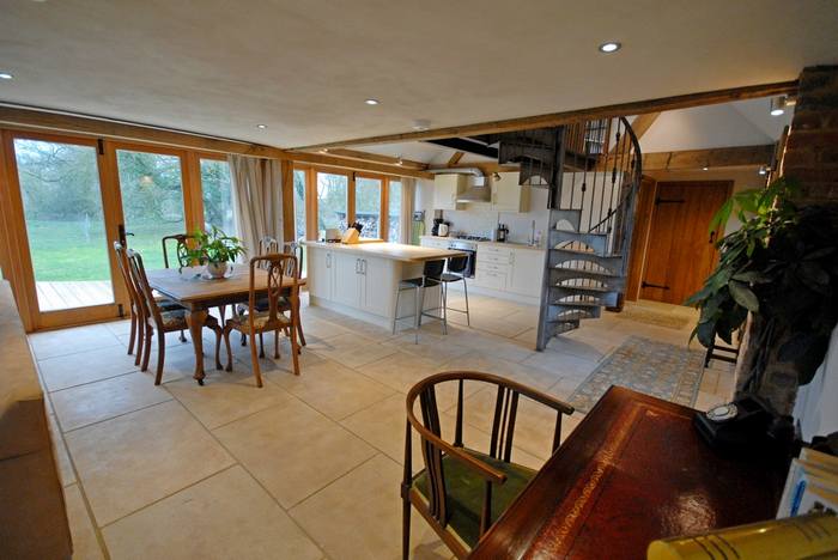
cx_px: 419
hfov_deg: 94.9
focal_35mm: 16
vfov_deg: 72.2
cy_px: 280
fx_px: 384
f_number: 4.2
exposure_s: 1/50
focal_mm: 11
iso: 640
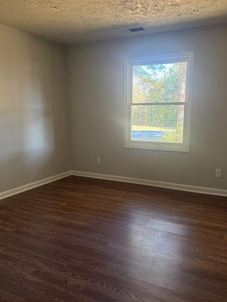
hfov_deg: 49.6
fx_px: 245
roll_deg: -0.8
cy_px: 149
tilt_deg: -7.4
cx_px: 131
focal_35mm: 28
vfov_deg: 63.4
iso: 200
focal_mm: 6.76
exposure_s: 1/107
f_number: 1.78
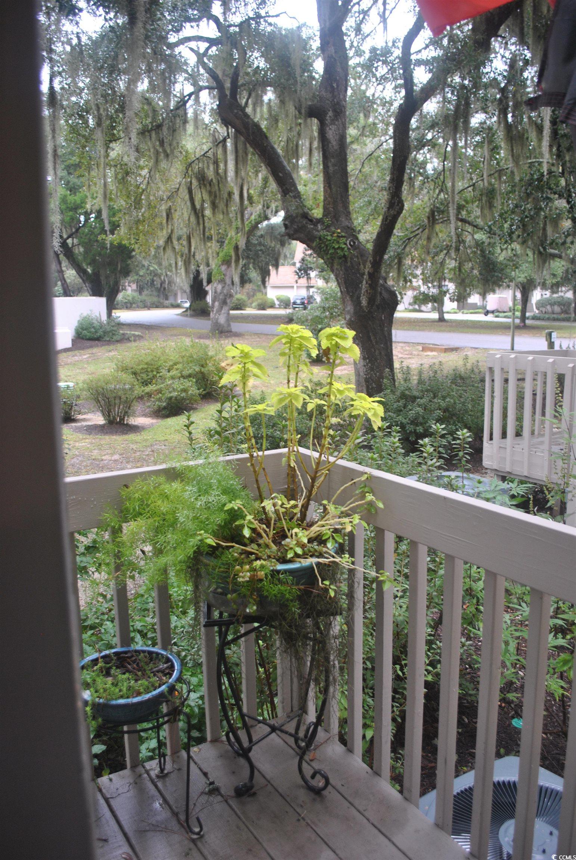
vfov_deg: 61.9
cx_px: 288
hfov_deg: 43.7
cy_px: 430
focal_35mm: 30
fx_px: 718
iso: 200
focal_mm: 20
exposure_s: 1/30
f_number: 3.8
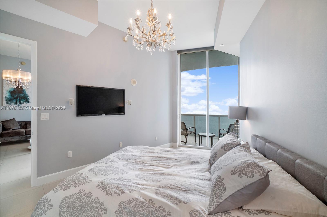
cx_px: 164
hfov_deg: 100.4
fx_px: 136
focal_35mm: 15
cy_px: 108
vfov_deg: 77.3
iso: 250
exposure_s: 1/25
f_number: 11
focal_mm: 10
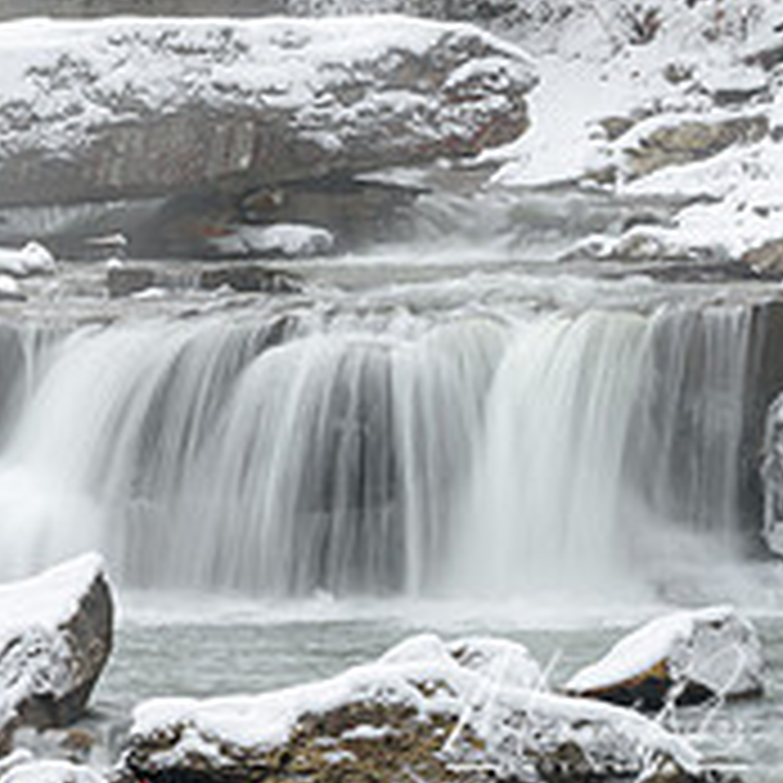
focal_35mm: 317
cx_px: -508
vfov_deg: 5.5
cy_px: -56
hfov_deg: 5.5
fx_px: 8112
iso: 64
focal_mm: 112
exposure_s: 1/4
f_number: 13
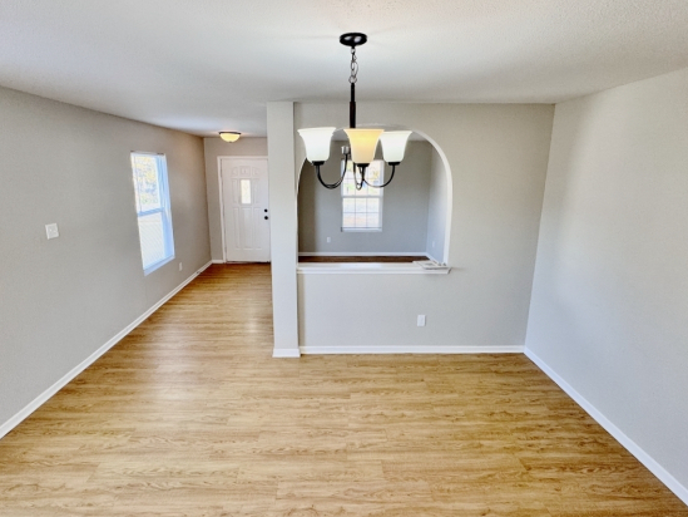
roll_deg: +1.7
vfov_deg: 74.7
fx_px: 338
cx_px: 329
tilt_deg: -12.1
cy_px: 242
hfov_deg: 91.0
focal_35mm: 17
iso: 125
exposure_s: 1/120
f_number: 2.2
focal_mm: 2.22
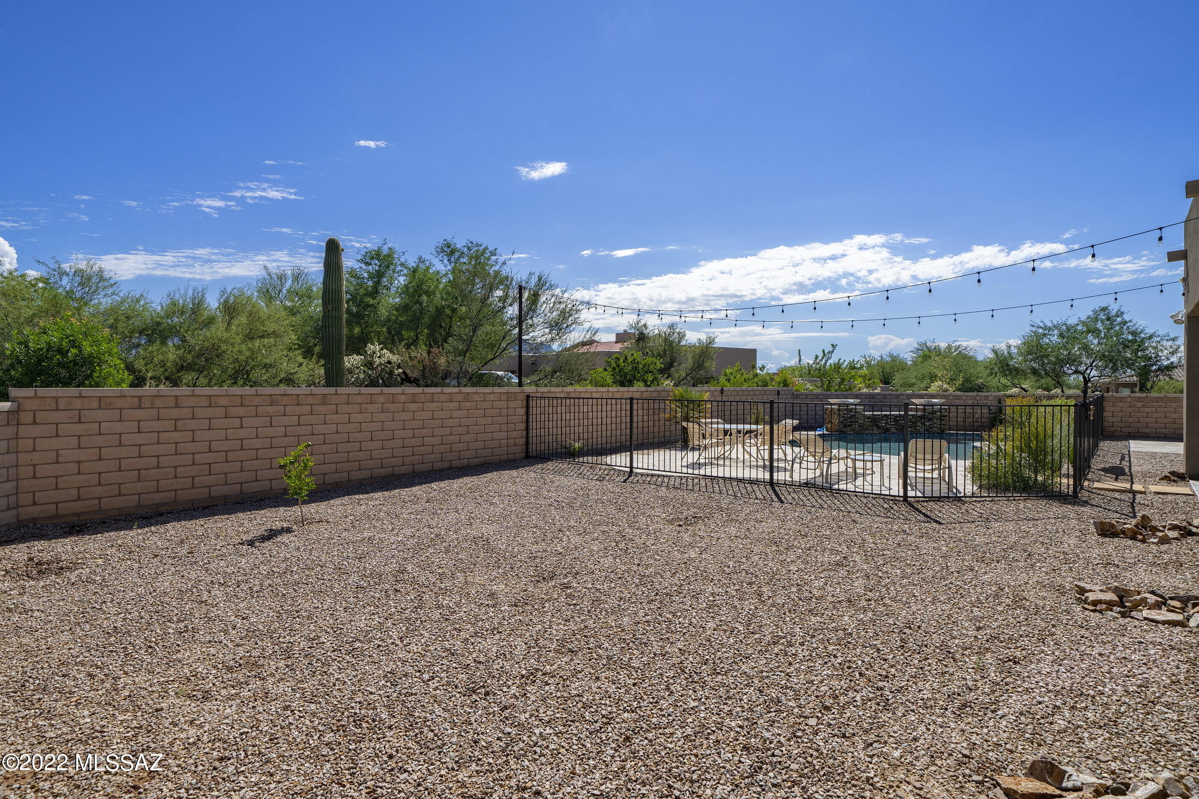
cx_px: 600
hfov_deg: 90.0
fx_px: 599
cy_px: 400
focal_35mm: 18
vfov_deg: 67.4
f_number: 9
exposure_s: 1/250
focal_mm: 18
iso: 100
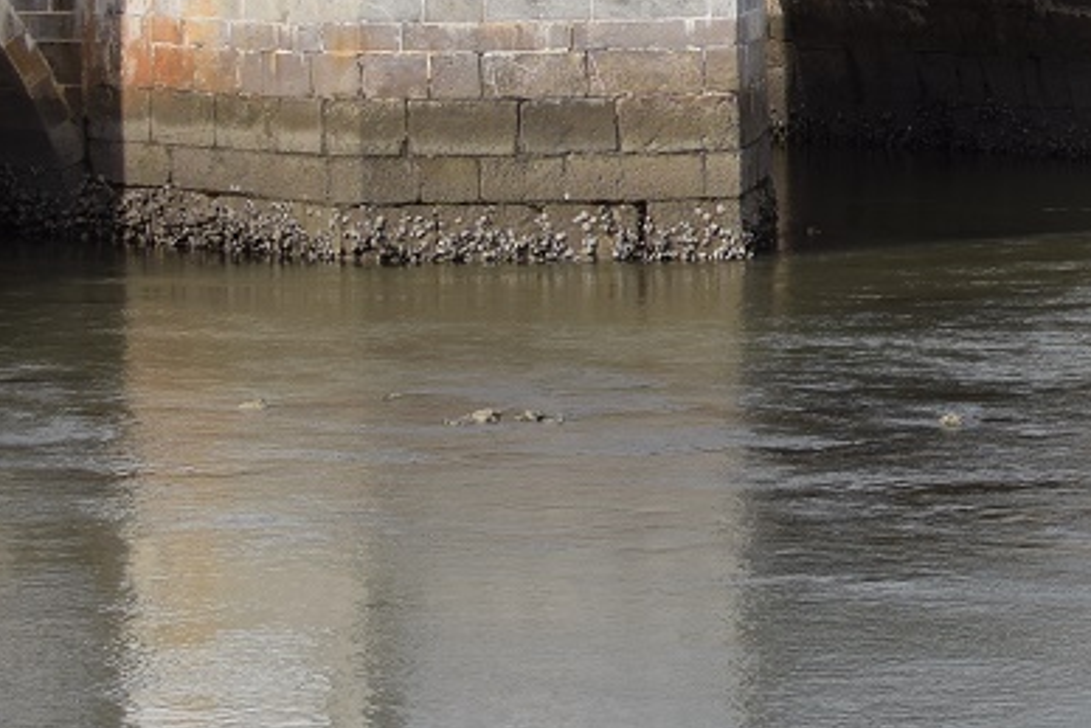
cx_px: 1426
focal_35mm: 203
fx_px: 6152
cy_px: -84
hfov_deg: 9.9
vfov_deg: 6.7
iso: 200
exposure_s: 1/2500
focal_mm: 35
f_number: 3.5
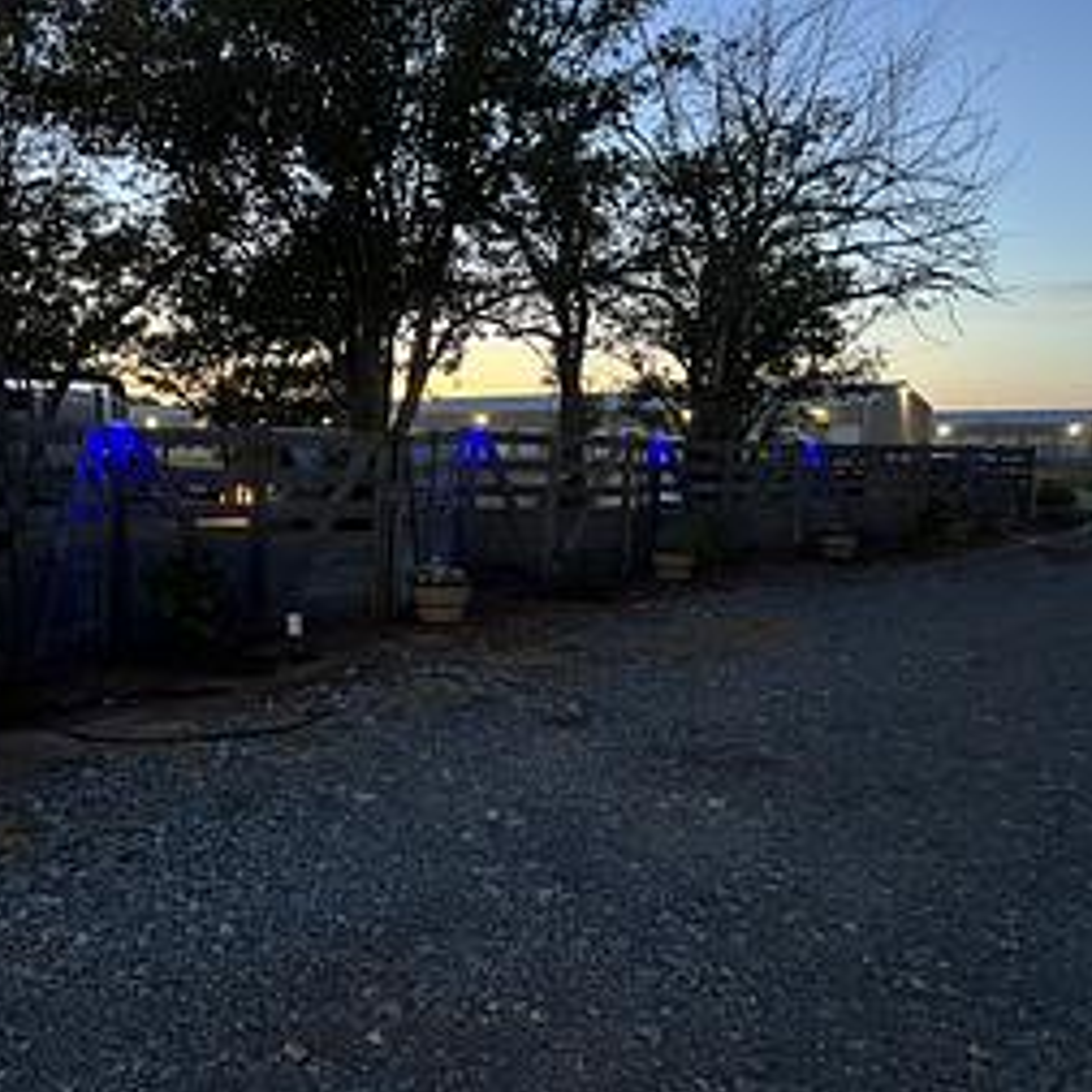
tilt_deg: -5.7
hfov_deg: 51.8
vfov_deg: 52.5
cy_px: 548
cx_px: 391
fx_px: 1106
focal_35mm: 31
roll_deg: -0.7
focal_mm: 5.7
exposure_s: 1/30
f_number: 1.5
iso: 640
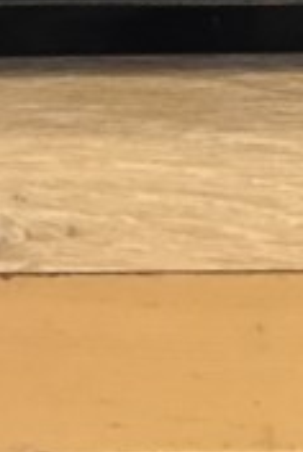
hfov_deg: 7.9
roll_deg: -2.7
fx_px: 2201
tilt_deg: -42.4
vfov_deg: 9.8
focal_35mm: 175
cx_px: 80
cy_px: -770
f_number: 2.2
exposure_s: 1/30
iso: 32
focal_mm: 4.15
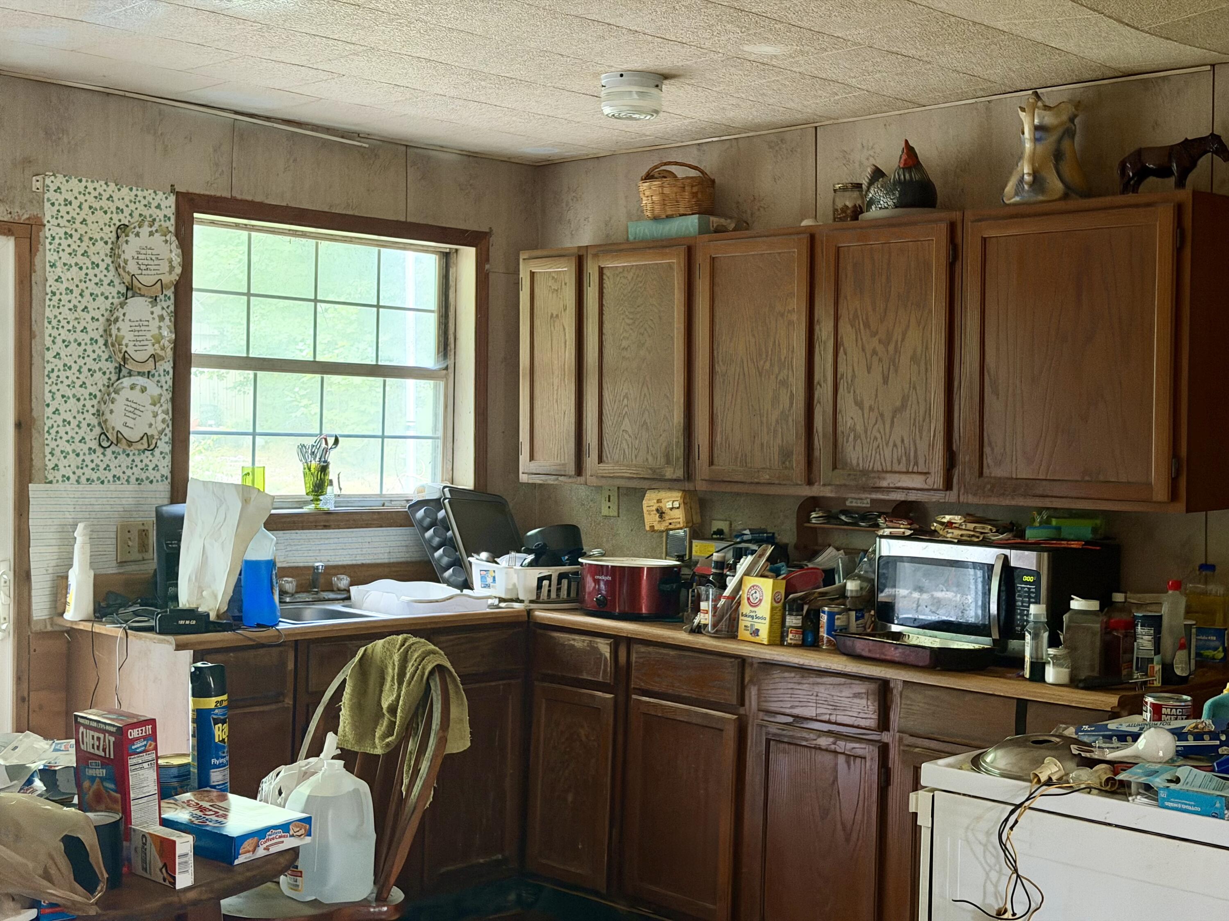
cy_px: 460
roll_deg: -0.2
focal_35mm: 48
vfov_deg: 30.3
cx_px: 614
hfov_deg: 39.7
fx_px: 1704
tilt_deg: -0.8
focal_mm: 6.76
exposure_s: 1/33
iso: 500
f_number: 1.78
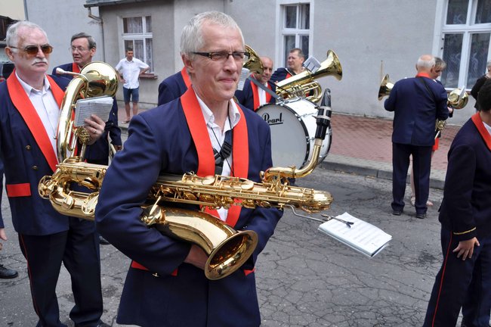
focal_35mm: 38
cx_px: 246
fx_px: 511
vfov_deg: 35.4
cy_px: 164
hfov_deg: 51.3
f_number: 9
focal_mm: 25
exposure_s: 1/320
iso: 200
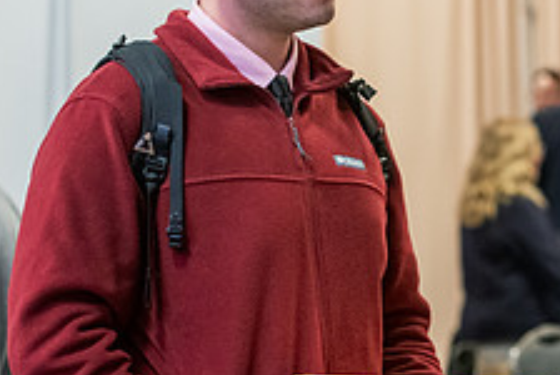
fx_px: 2819
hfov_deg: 11.3
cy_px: 211
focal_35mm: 181
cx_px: 510
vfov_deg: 7.6
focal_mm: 70
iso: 3200
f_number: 3.2
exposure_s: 1/200
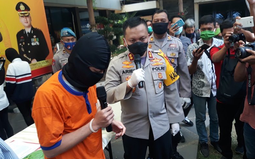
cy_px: 82
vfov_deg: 43.1
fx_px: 201
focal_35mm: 29
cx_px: 127
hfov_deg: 64.7
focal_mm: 3.71
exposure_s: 1/100
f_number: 1.7
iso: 40
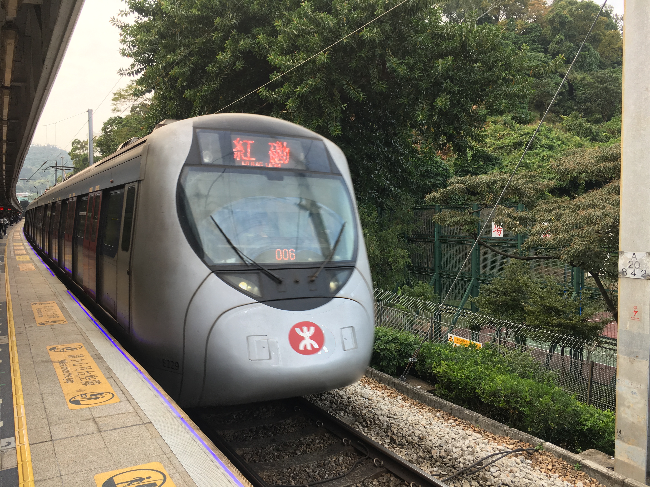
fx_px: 545
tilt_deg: -1.1
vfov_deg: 48.2
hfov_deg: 61.7
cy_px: 244
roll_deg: +0.1
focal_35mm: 29
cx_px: 325
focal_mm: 4.15
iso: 25
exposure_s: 1/100
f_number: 2.2
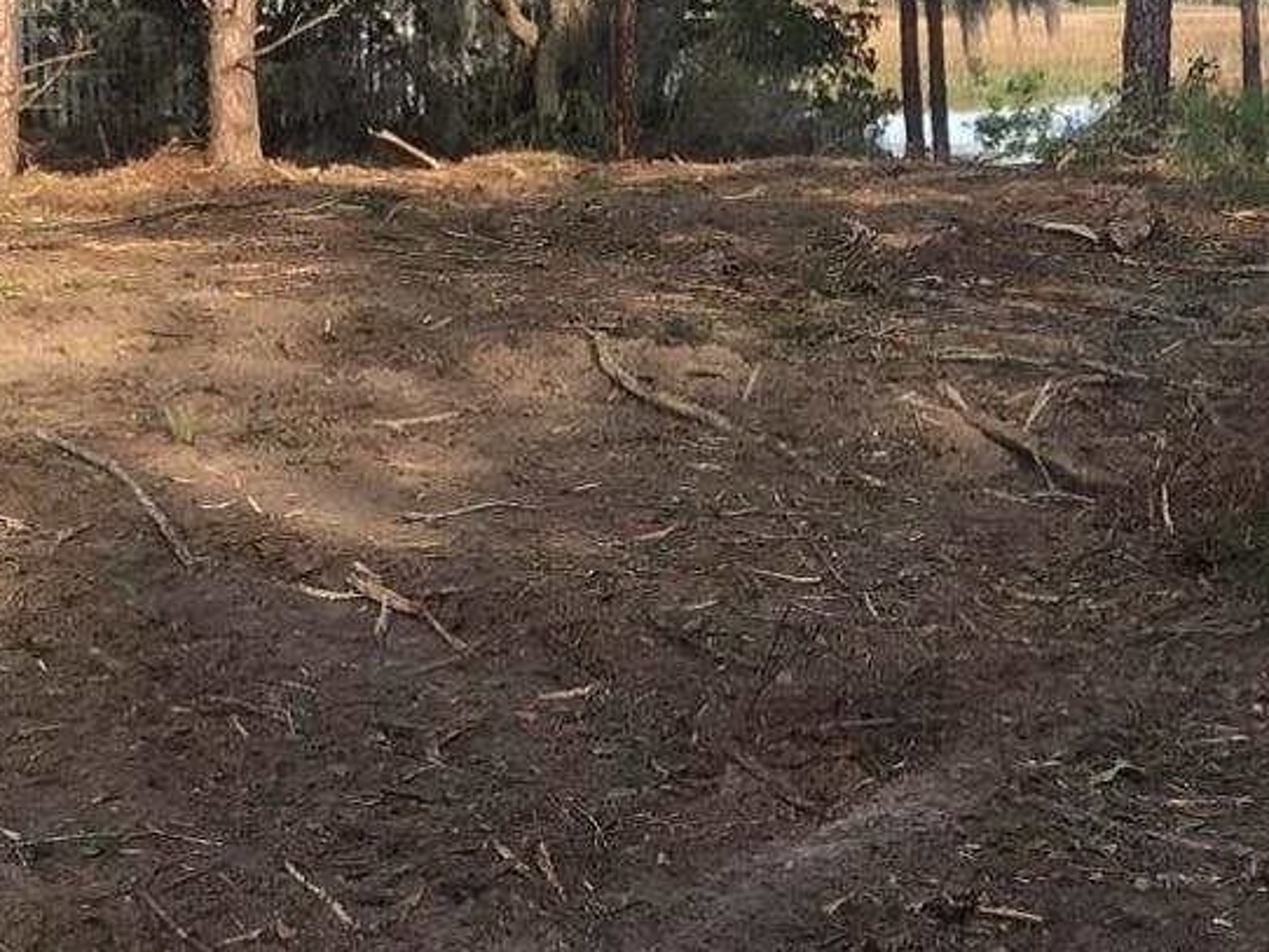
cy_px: 543
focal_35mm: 107
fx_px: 3924
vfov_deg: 13.8
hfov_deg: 18.1
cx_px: 1164
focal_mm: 4.15
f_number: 2.2
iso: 25
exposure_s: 1/308
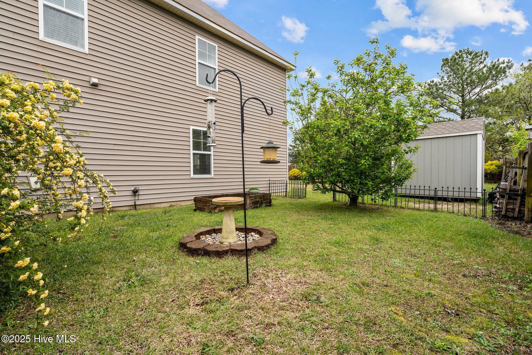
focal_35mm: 16
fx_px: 236
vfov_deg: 73.7
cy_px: 178
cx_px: 266
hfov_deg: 96.7
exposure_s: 1/400
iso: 500
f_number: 8
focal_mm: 16
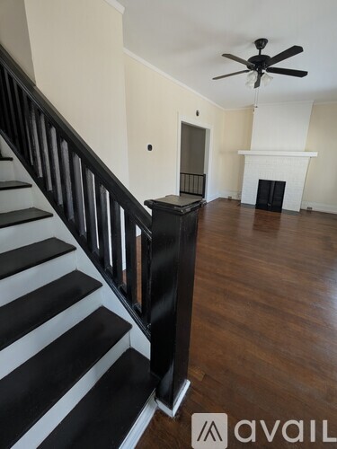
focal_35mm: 14
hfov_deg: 85.7
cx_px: 168
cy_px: 224
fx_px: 182
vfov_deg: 102.1
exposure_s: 1/24
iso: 52
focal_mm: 1.83
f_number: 2.2
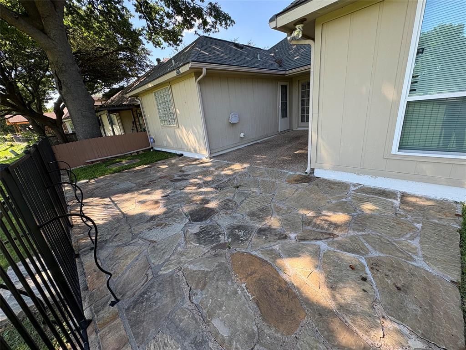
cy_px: 175
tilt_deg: -18.8
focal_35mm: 14
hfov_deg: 102.1
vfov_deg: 85.7
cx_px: 233
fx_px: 188
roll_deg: +6.5
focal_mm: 2.22
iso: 40
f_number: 2.2
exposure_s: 1/283
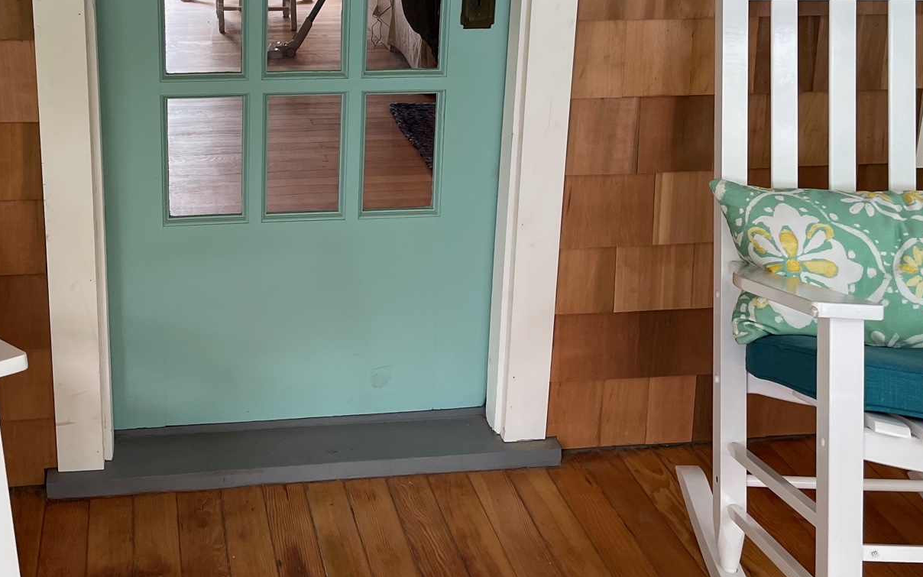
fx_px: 1157
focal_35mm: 46
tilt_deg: -17.2
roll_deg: -0.2
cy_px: 111
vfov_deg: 27.4
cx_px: 310
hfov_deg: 42.9
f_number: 1.6
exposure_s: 1/104
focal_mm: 5.1
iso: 125
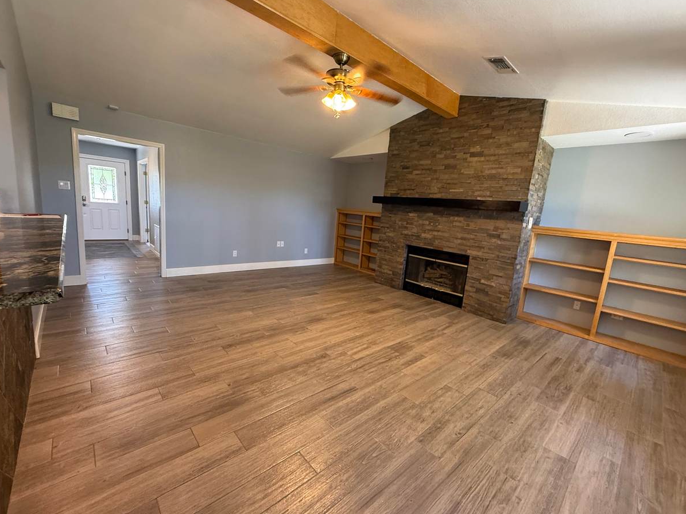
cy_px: 258
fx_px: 297
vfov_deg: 81.7
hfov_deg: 98.2
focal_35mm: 15
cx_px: 351
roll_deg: -4.6
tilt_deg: -10.4
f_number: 2.2
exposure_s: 1/60
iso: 320
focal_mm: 2.22
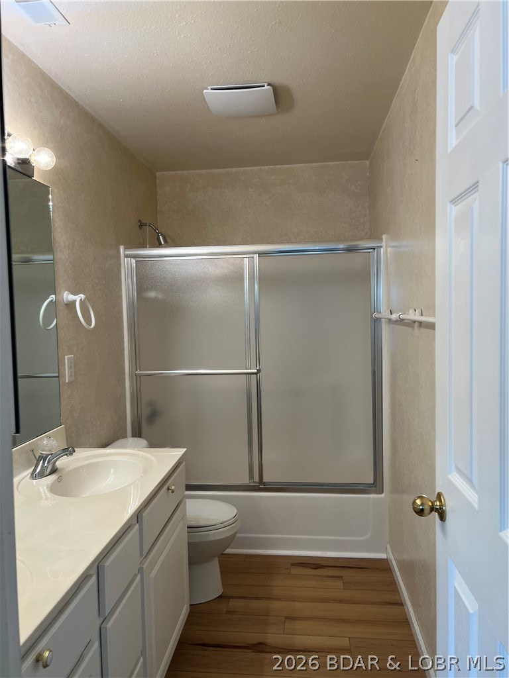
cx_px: 254
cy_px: 339
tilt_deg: -1.7
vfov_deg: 67.3
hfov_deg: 53.1
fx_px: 510
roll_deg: +1.2
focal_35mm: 26
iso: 64
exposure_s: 1/120
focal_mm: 5.7
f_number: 1.5
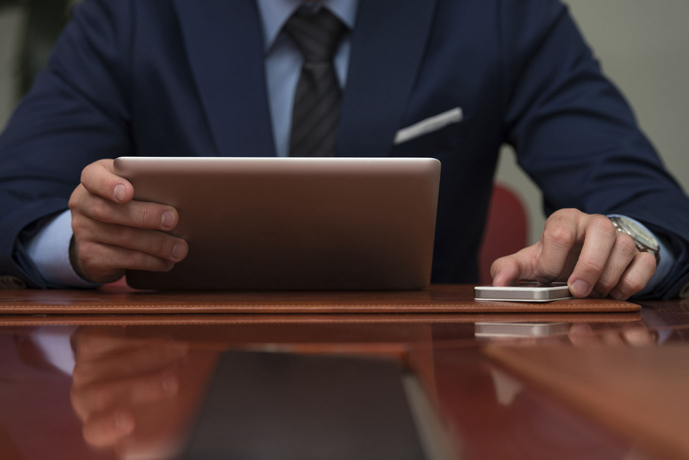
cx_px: 344
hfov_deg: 15.8
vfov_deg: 10.5
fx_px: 2488
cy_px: 230
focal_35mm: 130
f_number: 5
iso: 100
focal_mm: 130
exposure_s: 1/200
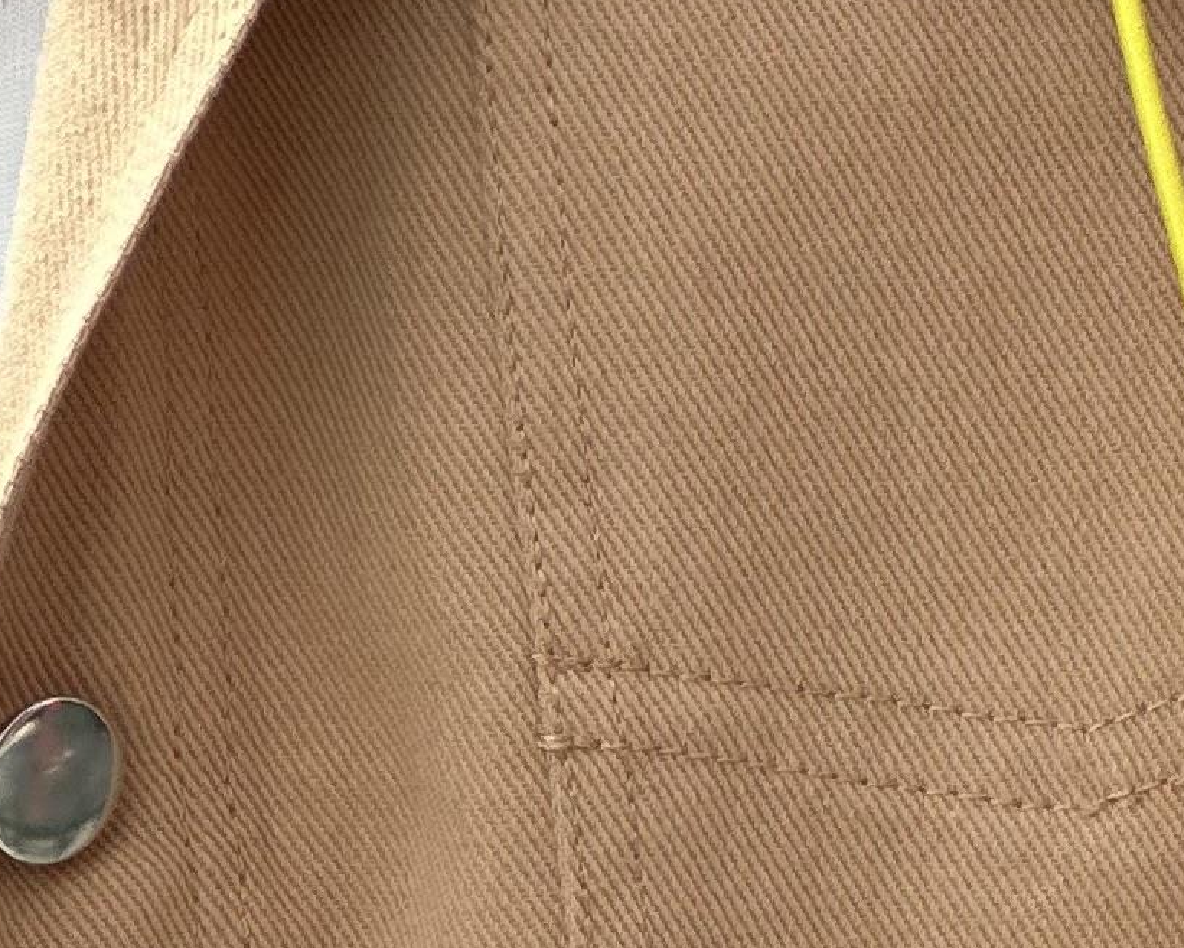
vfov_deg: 4.2
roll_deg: +0.1
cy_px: 955
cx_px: 1536
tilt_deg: -14.5
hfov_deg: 5.2
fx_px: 12932
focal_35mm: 369
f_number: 2.8
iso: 32
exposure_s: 1/320
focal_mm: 9
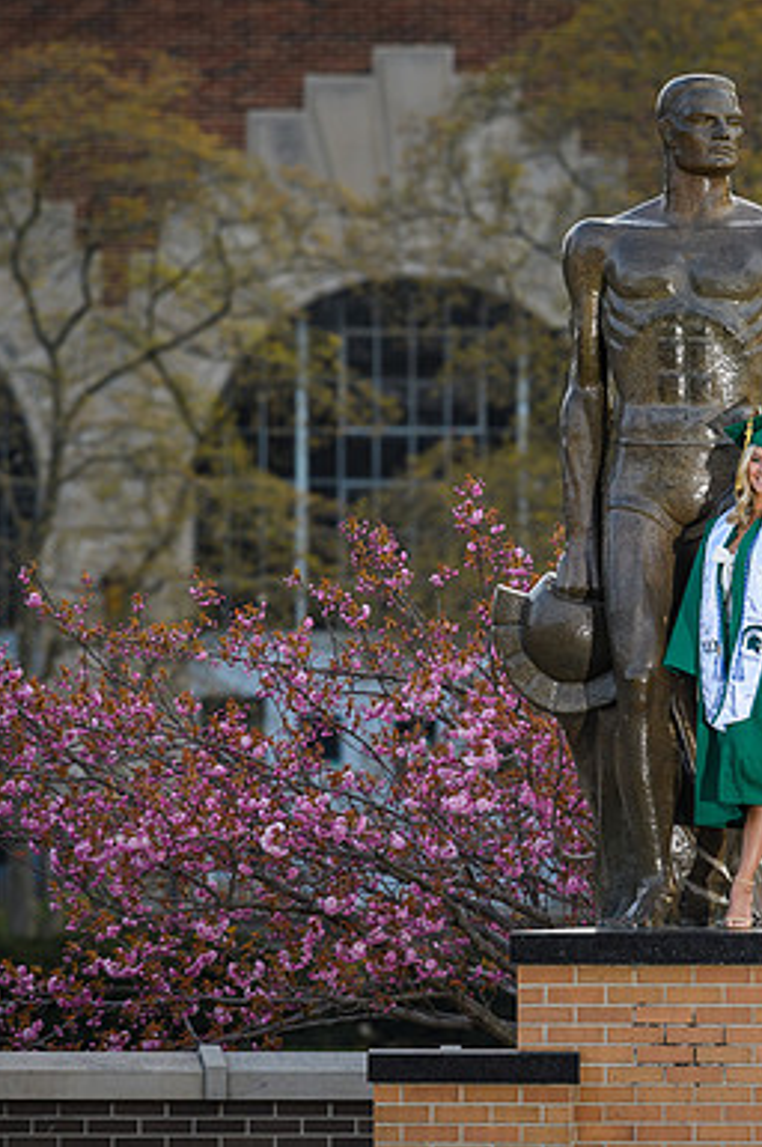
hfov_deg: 1.9
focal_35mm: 723
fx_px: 22995
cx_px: 599
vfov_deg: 2.9
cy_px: 542
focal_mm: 300
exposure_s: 1/200
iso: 100
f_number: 5
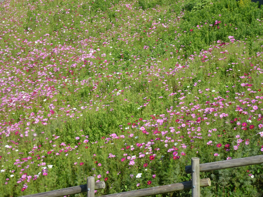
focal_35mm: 104
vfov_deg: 14.2
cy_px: 98
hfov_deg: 18.9
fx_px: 790
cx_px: 132
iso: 100
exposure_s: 1/400
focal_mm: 18.7
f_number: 5
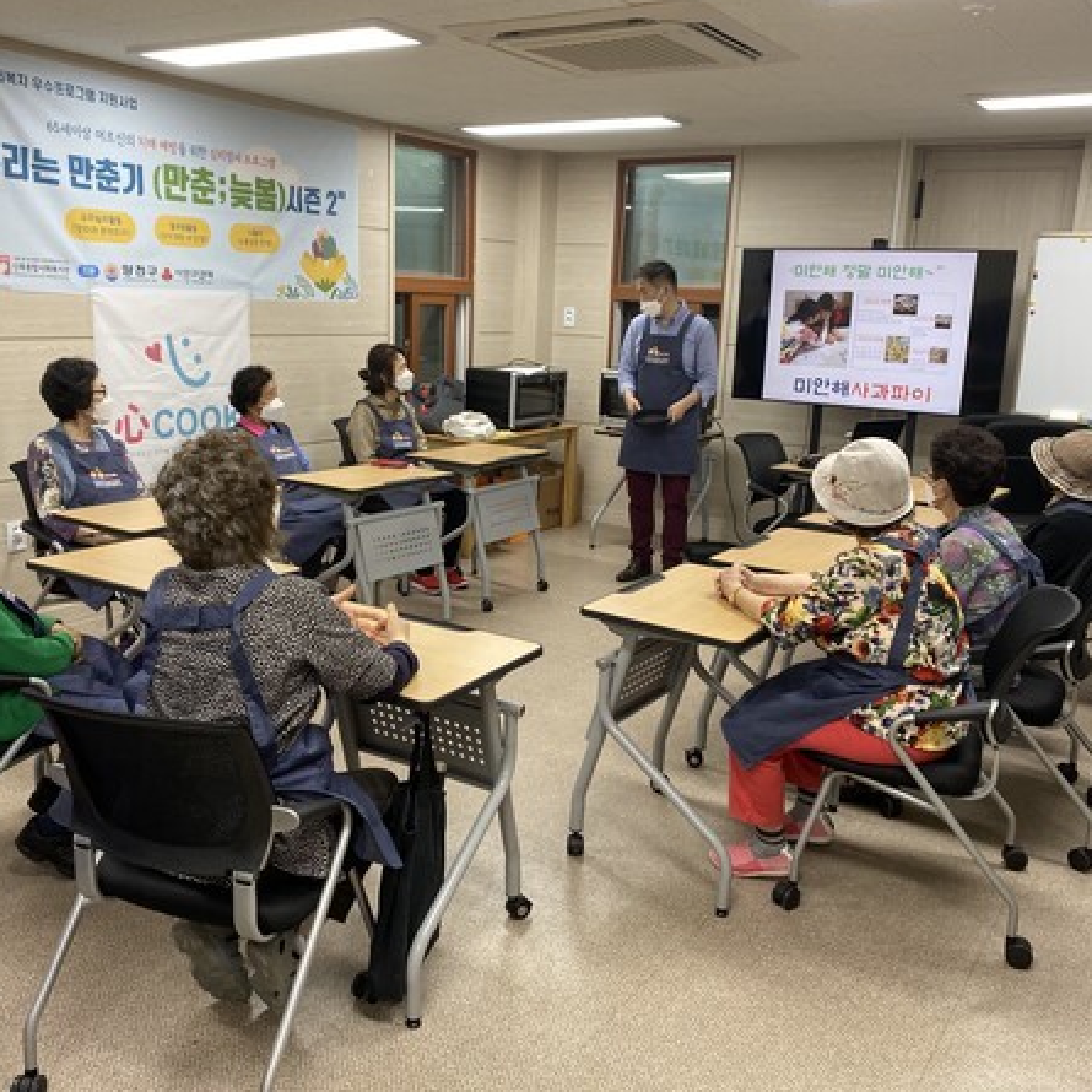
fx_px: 1106
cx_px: 535
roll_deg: -2.9
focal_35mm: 31
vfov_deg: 52.5
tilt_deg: -13.6
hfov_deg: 52.5
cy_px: 545
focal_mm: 4.25
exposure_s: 1/60
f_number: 1.8
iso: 80
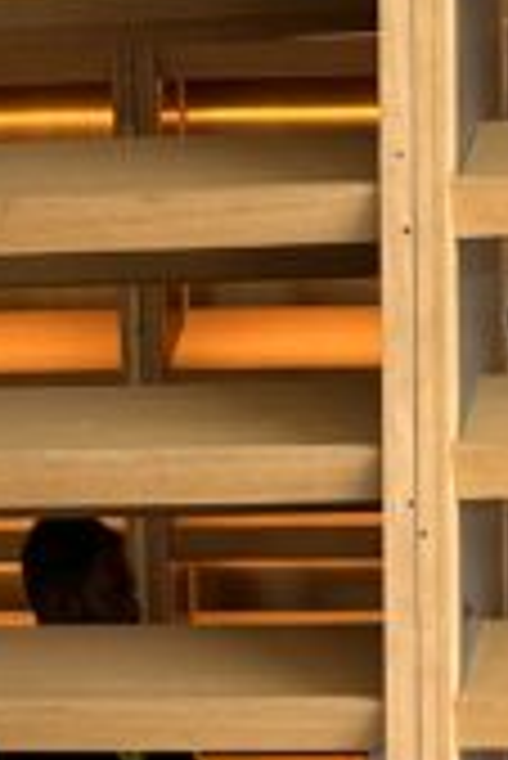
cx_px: 405
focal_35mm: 151
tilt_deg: -9.5
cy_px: 1241
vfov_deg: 12.7
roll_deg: +0.0
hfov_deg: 9.1
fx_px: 3189
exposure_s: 1/121
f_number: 1.78
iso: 125
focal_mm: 6.86
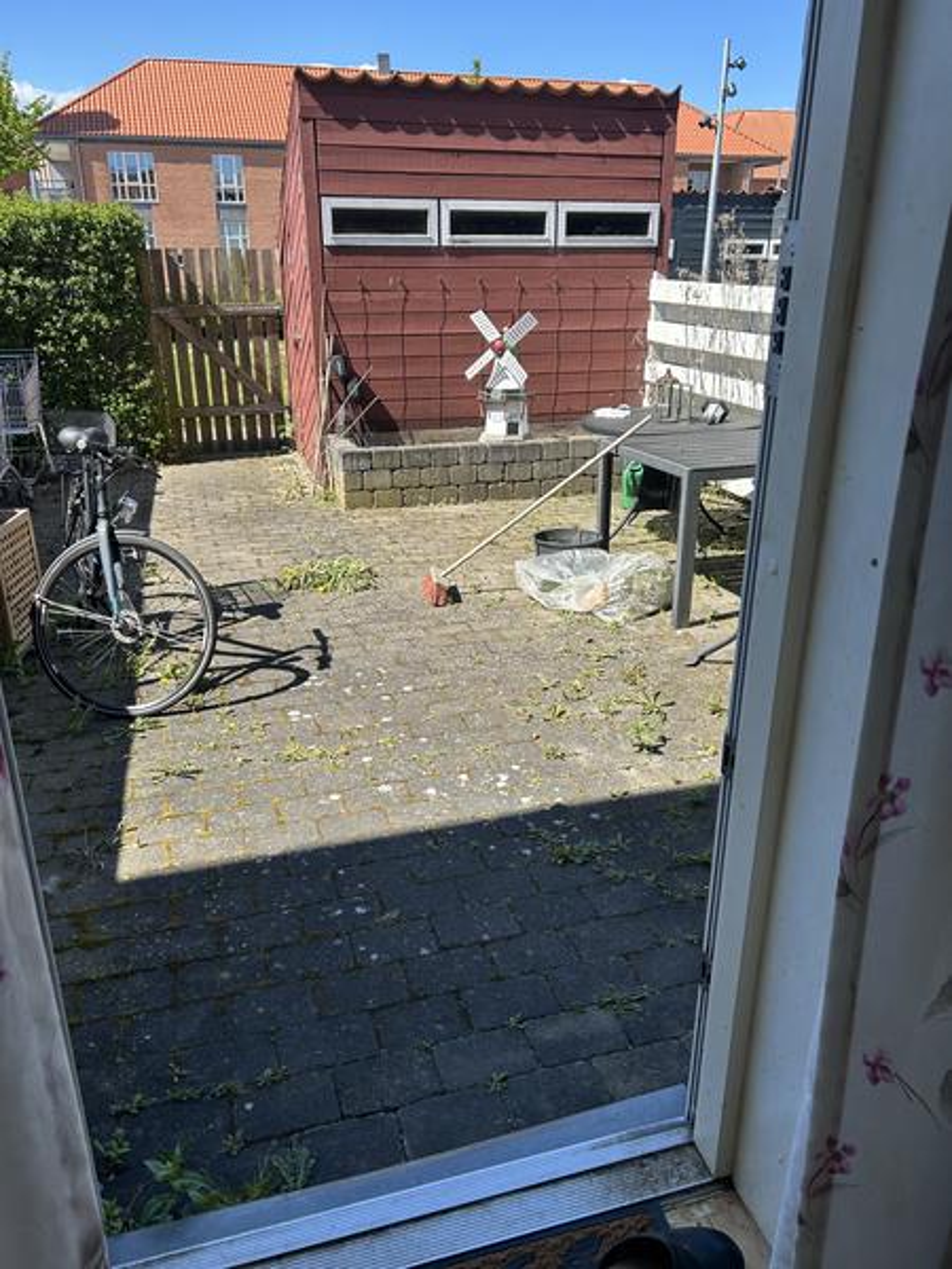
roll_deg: +1.0
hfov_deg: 53.1
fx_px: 953
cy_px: 634
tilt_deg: -22.1
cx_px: 476
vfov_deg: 67.3
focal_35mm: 26
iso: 50
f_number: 1.5
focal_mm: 5.7
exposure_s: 1/1575
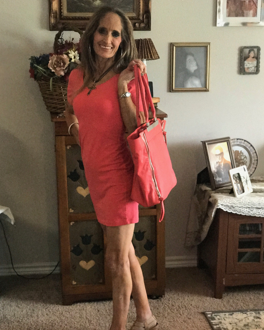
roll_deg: +0.1
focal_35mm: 63
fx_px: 615
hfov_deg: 24.2
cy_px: 180
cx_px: 133
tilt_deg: -13.7
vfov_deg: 30.0
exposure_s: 1/60
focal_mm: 6.6
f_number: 2.8
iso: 500
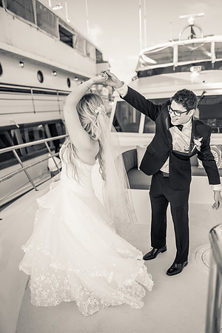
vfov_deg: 73.7
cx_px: 111
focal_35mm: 24
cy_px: 166
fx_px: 222
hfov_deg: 53.1
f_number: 1.4
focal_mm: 24
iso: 160
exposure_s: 1/4000
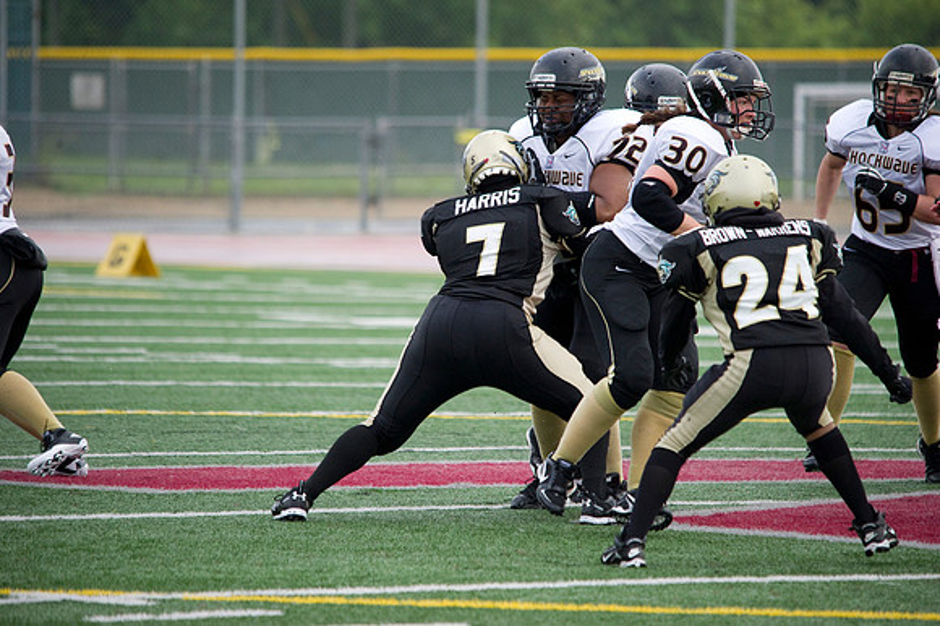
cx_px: 470
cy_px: 313
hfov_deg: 5.2
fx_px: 10438
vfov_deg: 3.4
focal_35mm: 400
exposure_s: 1/1000
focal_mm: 400
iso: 2800
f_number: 6.3
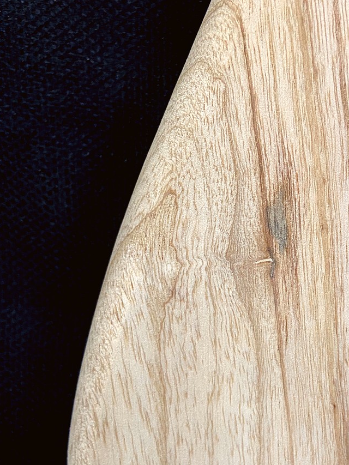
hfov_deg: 32.6
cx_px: 282
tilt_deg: -24.3
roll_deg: +1.0
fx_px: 578
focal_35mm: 43
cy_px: 233
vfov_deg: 43.8
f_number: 1.8
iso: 125
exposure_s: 1/60
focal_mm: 4.25
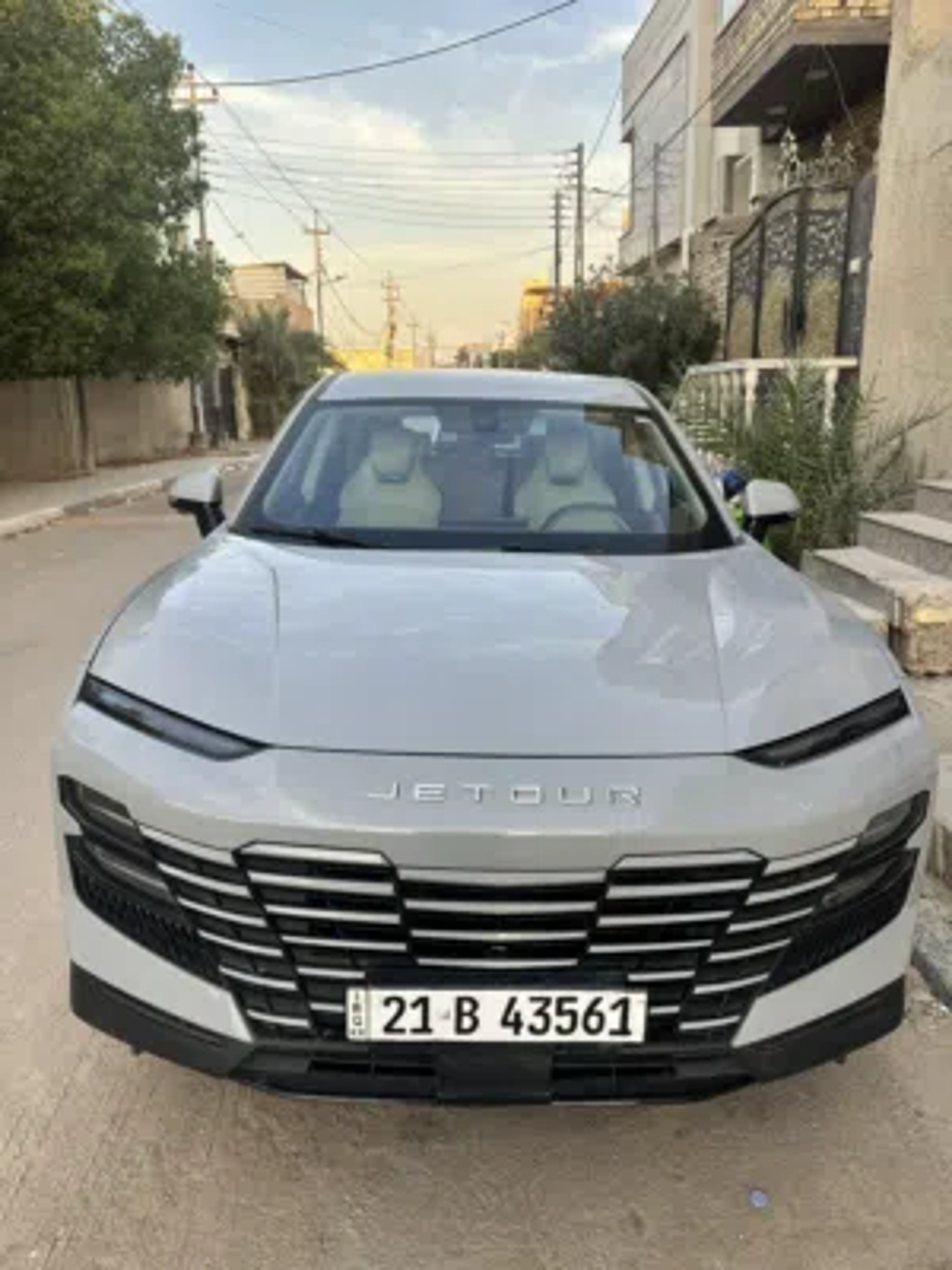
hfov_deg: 56.8
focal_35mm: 24
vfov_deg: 71.6
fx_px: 880
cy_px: 635
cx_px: 476
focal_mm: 6.86
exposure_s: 1/513
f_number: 1.78
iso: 80
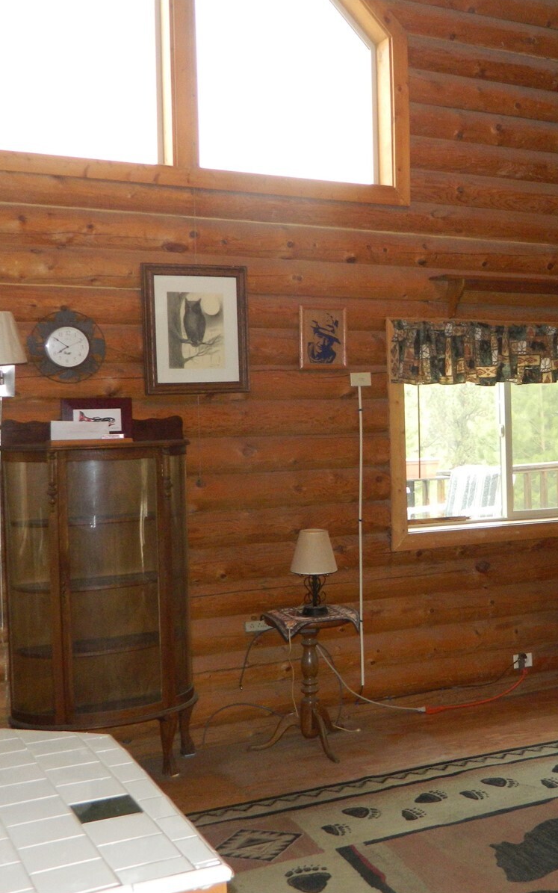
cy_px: 447
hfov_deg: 28.4
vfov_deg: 45.3
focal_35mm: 44
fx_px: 1070
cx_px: 466
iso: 280
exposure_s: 1/30
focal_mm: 5.6
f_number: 3.2
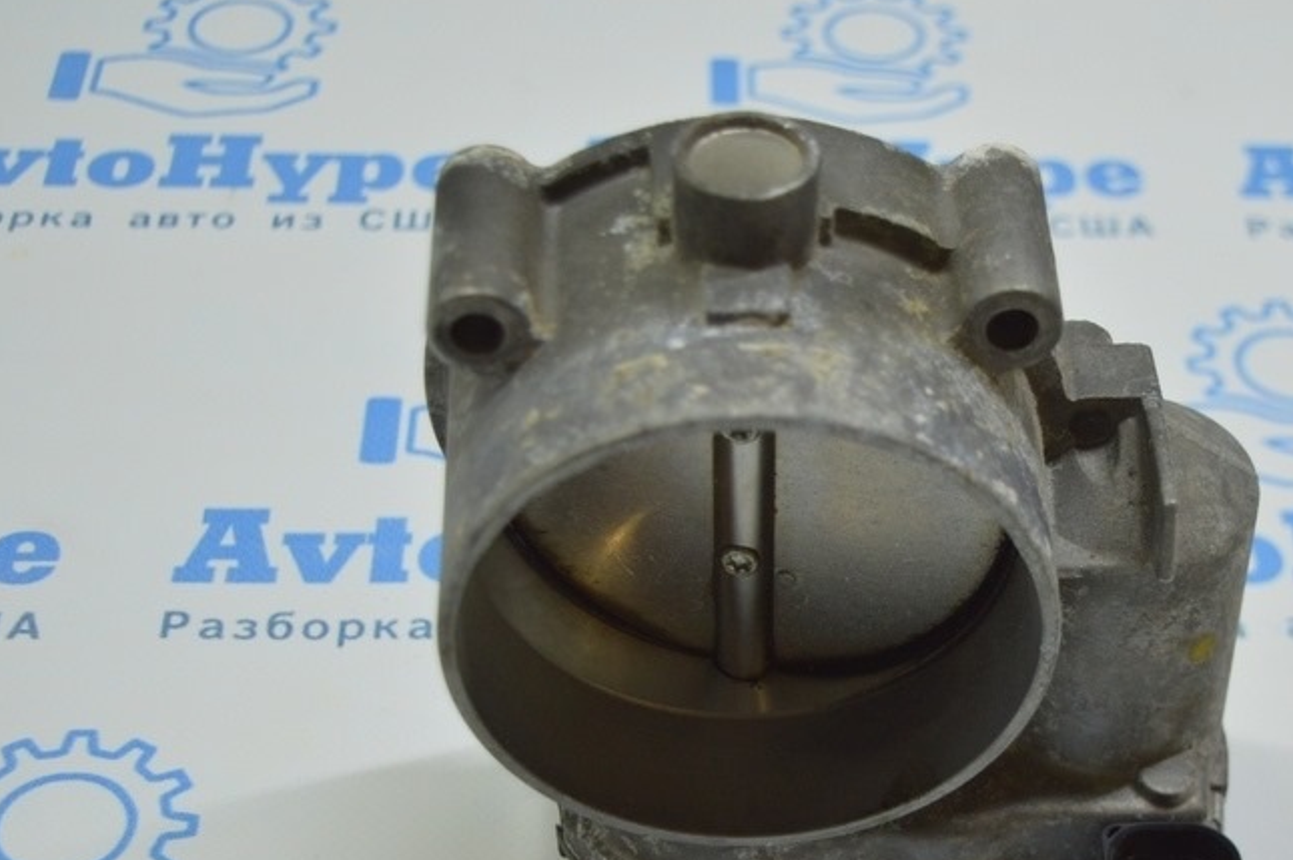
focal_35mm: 74
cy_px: 622
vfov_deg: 18.4
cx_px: 846
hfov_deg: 27.3
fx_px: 2648
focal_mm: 31
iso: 400
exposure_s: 1/80
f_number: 4.2
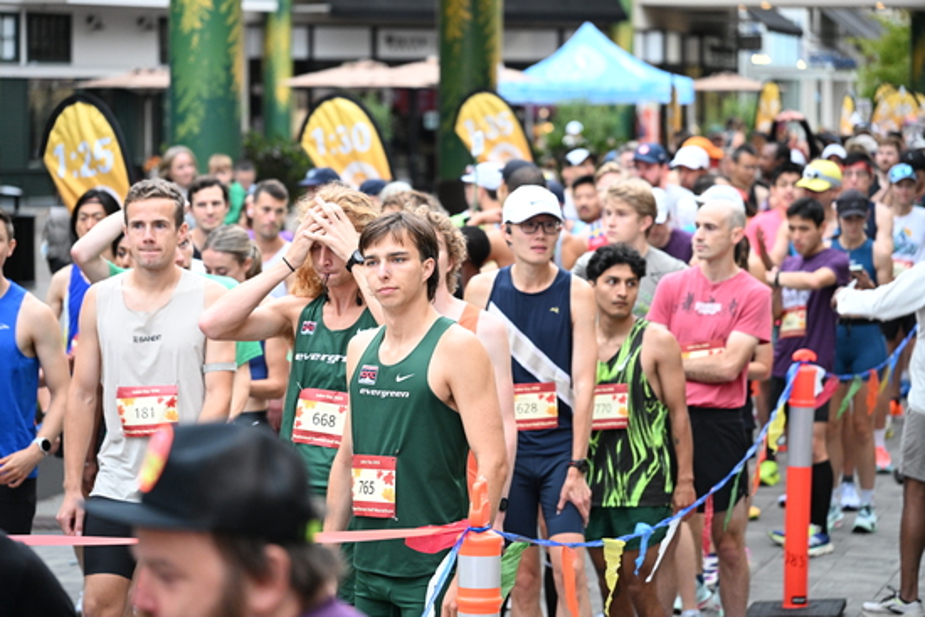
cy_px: 308
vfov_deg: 11.4
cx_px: 462
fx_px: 3084
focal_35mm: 120
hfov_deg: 17.1
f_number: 4
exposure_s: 1/400
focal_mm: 120
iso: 2500
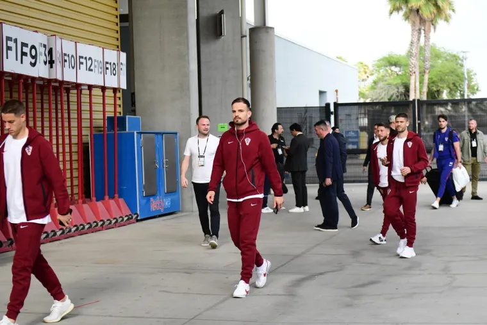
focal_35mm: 78
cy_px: 162
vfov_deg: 17.5
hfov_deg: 26.0
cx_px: 244
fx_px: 1055
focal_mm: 52
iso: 3200
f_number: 3.2
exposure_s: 1/8000
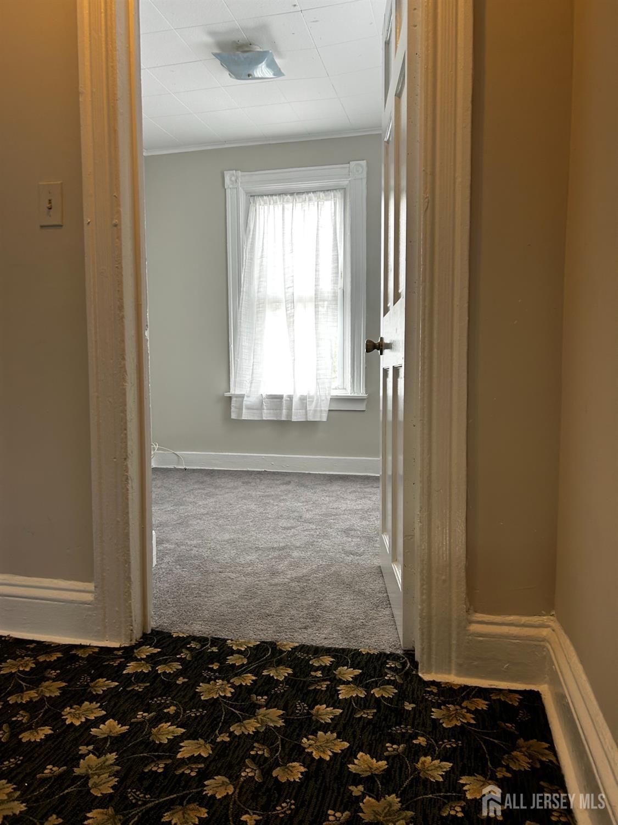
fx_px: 619
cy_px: 412
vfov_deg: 67.3
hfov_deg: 53.1
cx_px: 309
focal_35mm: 26
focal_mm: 5.7
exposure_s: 1/60
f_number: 1.5
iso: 80
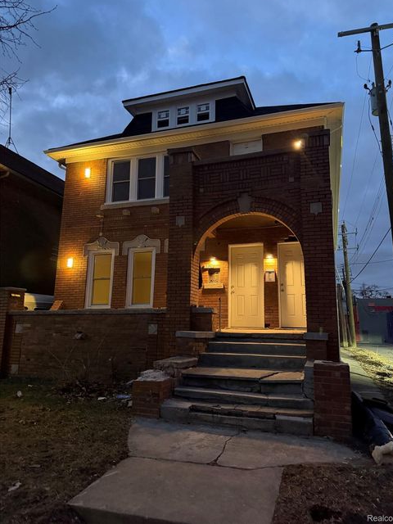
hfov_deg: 54.9
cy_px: 252
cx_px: 204
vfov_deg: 69.4
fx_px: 378
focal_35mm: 25
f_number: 1.78
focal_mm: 6.76
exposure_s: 1/30
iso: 1000
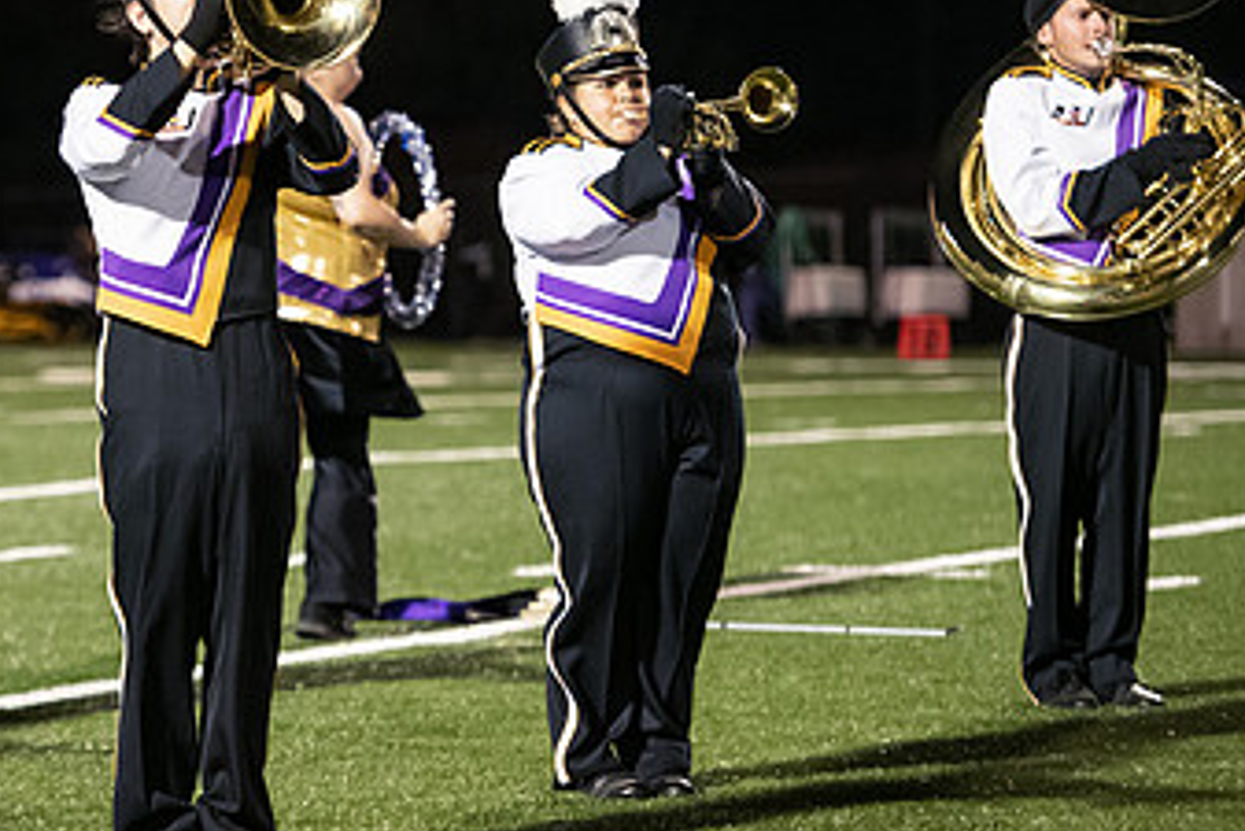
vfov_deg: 6.4
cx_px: 192
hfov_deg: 9.5
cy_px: 223
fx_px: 7438
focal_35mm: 215
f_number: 3.2
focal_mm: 125
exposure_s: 1/500
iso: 5000
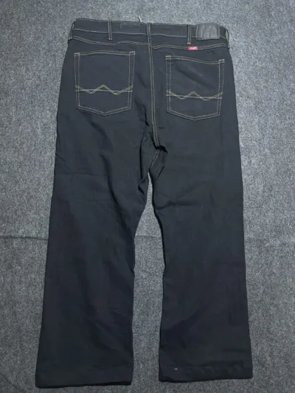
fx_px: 295
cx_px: 148
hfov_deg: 53.1
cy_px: 196
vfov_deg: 67.3
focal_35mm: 26
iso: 160
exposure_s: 1/50
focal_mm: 4.2
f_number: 1.6
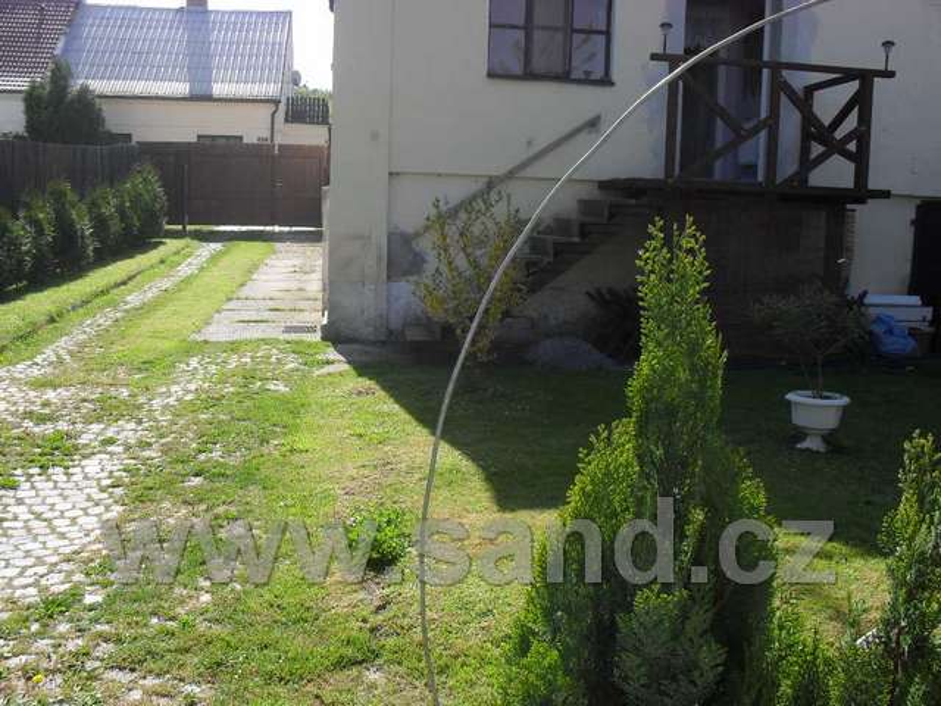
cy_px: 353
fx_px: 951
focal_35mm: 35
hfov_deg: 52.6
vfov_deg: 40.7
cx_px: 470
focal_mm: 6.3
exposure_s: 1/125
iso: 100
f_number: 8.4
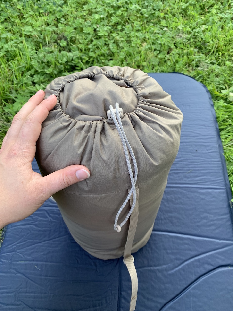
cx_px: 116
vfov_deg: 67.3
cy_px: 156
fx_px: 233
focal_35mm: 26
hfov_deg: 53.1
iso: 40
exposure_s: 1/122
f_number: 1.8
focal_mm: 4.25
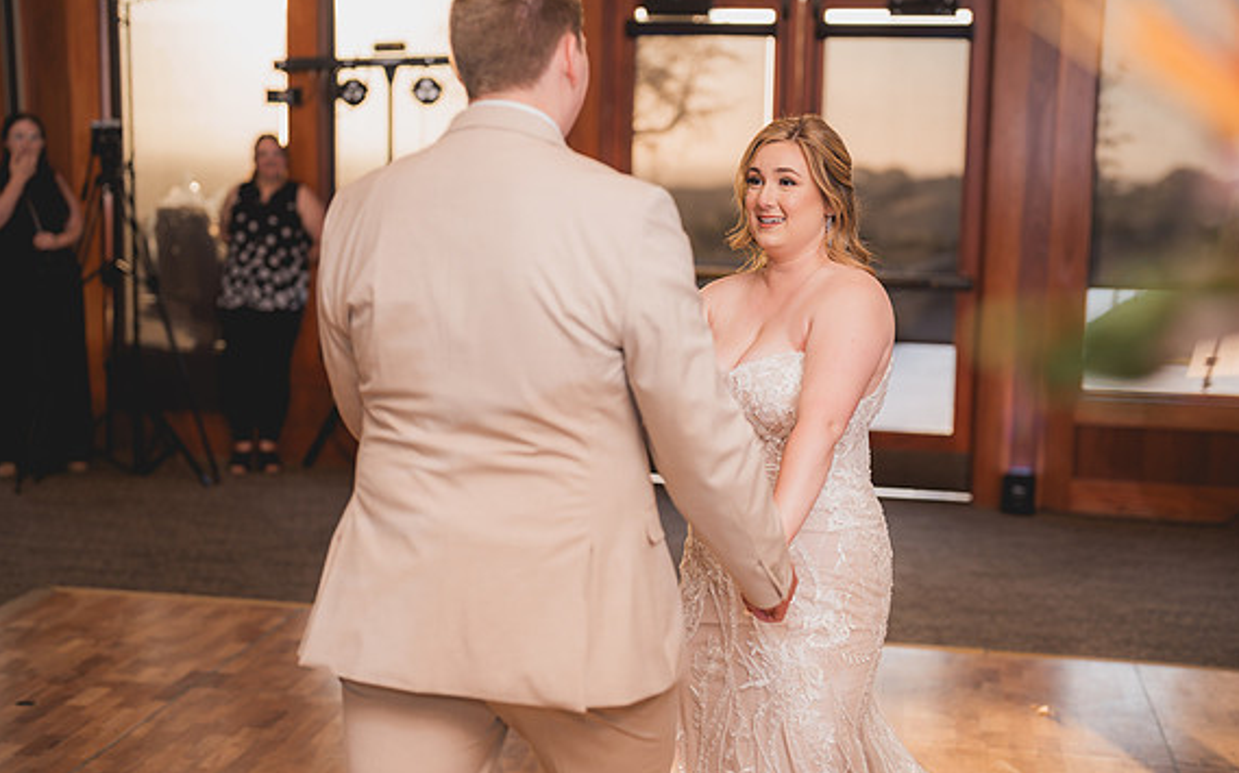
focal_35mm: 52
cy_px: 395
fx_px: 1755
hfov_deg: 38.9
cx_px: 629
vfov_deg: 24.8
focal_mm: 50
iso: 125
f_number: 1.8
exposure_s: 1/250
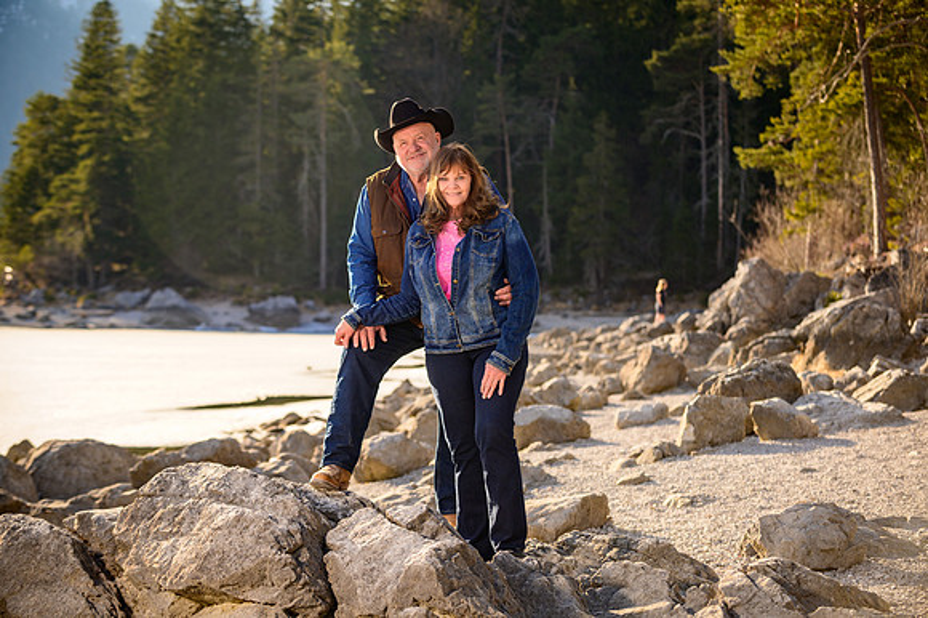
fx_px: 2216
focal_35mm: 86
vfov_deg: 15.9
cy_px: 309
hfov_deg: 23.7
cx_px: 464
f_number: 4.5
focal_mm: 86
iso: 125
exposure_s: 1/640
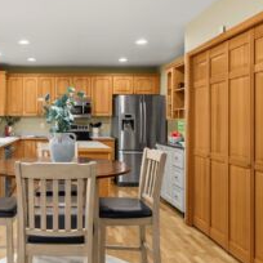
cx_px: 57
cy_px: 132
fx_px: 301
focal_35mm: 35
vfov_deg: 47.2
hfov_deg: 45.1
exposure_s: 1/6
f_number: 7.1
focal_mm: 21
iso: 1000
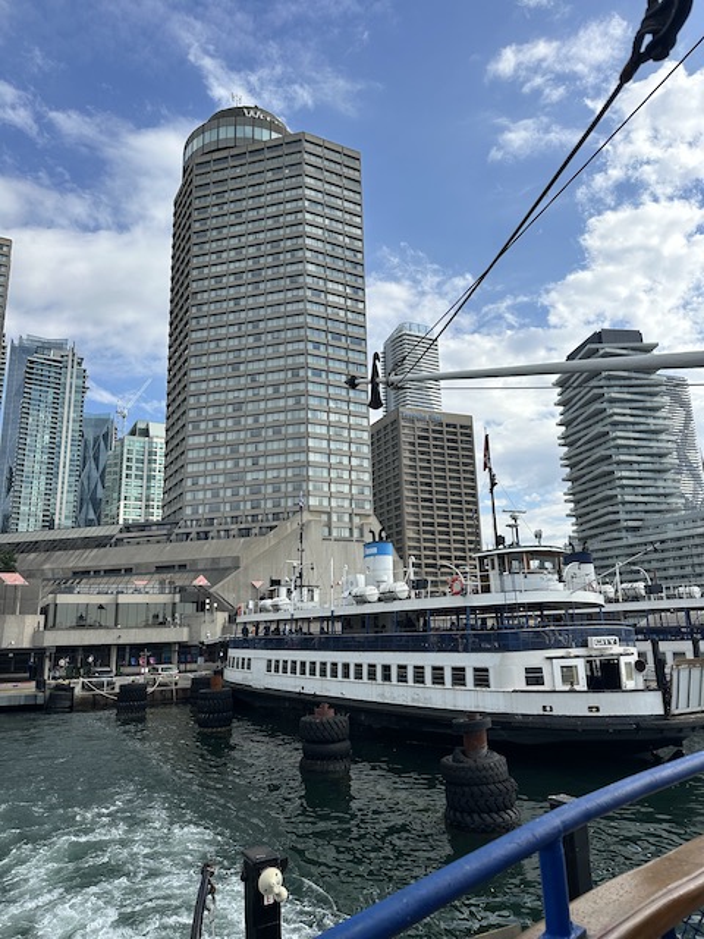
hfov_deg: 56.8
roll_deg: +1.0
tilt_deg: +13.0
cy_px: 470
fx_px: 651
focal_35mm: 24
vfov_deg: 71.6
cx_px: 352
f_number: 1.78
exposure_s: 1/4545
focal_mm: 6.86
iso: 80
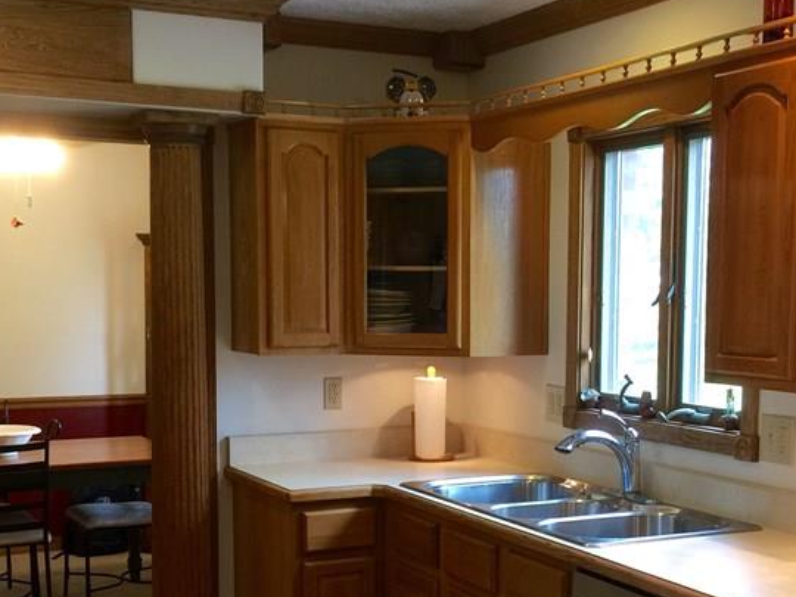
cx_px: 458
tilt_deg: -5.8
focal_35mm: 55
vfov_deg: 26.3
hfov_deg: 34.9
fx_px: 1265
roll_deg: -1.3
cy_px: 427
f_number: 2.2
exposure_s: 1/15
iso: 50
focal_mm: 4.15
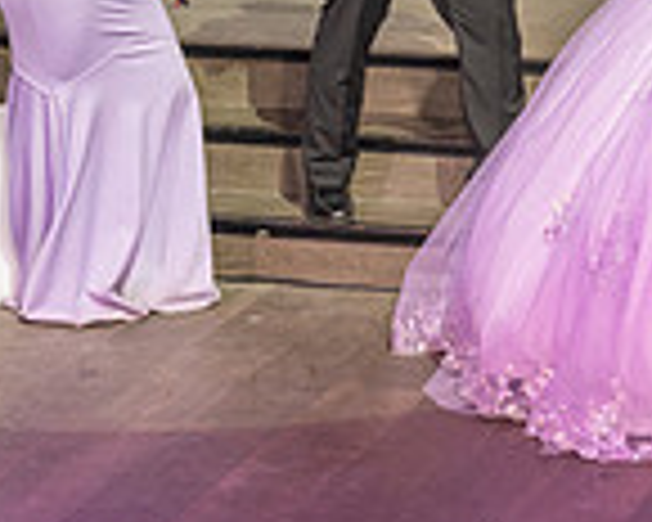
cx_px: 661
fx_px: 3416
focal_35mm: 177
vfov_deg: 8.6
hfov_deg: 10.8
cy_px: -128
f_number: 4
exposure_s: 1/125
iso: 1000
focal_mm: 47
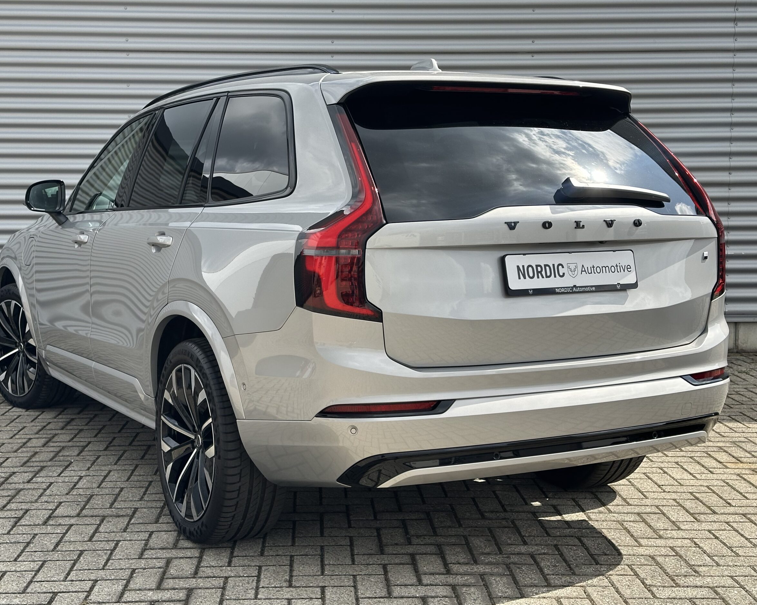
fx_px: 1142
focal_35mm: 51
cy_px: 302
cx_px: 371
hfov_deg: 36.7
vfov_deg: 29.7
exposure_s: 1/2976
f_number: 1.78
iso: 64
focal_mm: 6.86
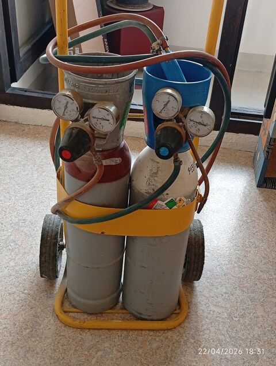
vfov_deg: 44.7
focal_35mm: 42
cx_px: 138
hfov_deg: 34.4
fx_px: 446
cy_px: 183
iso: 319
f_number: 1.8
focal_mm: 3.98
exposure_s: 1/33.3
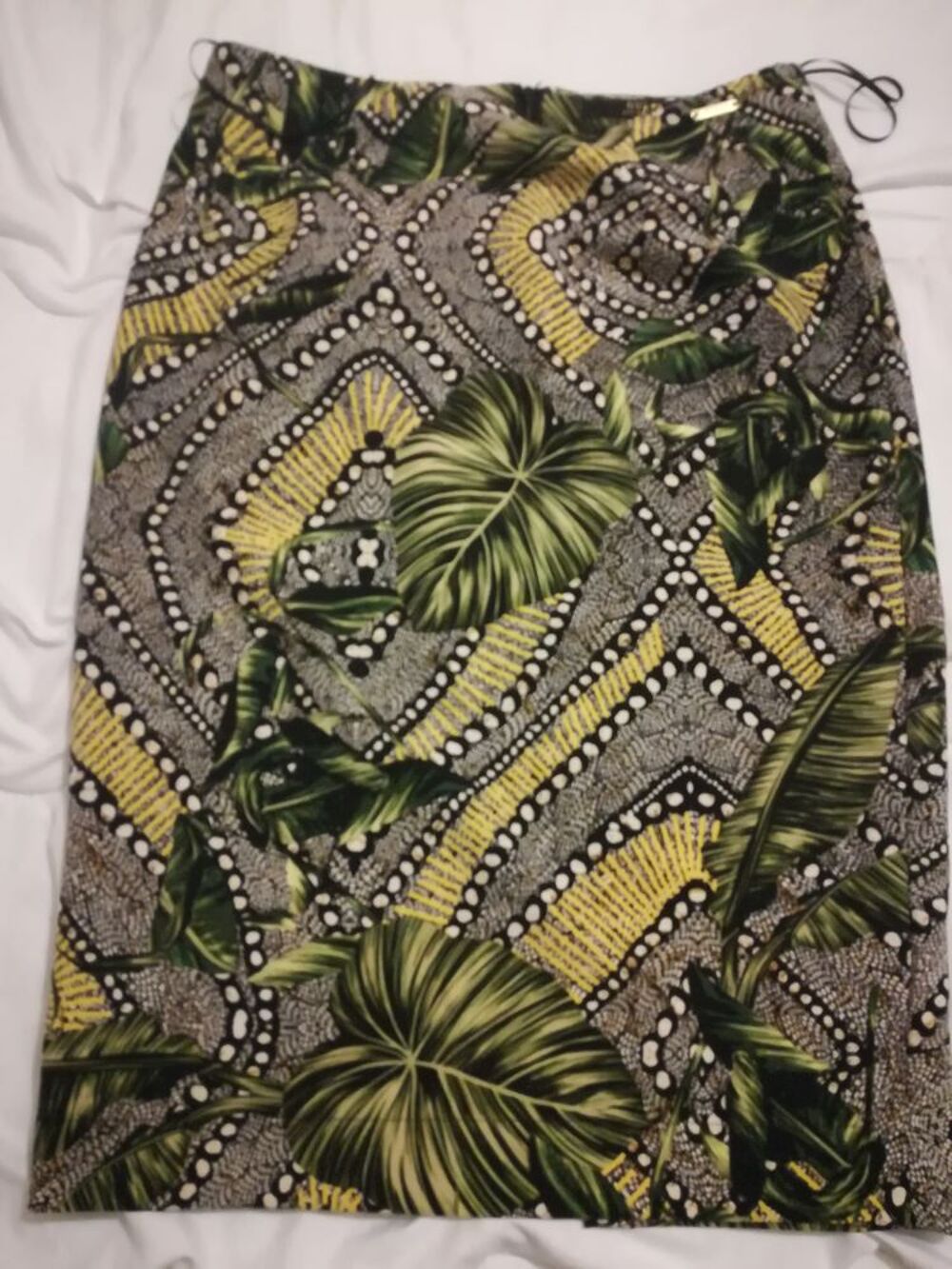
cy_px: 634
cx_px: 476
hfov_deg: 53.1
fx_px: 953
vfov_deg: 67.3
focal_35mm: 26
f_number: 2.2
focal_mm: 3.83
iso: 1000
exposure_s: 1/14.3
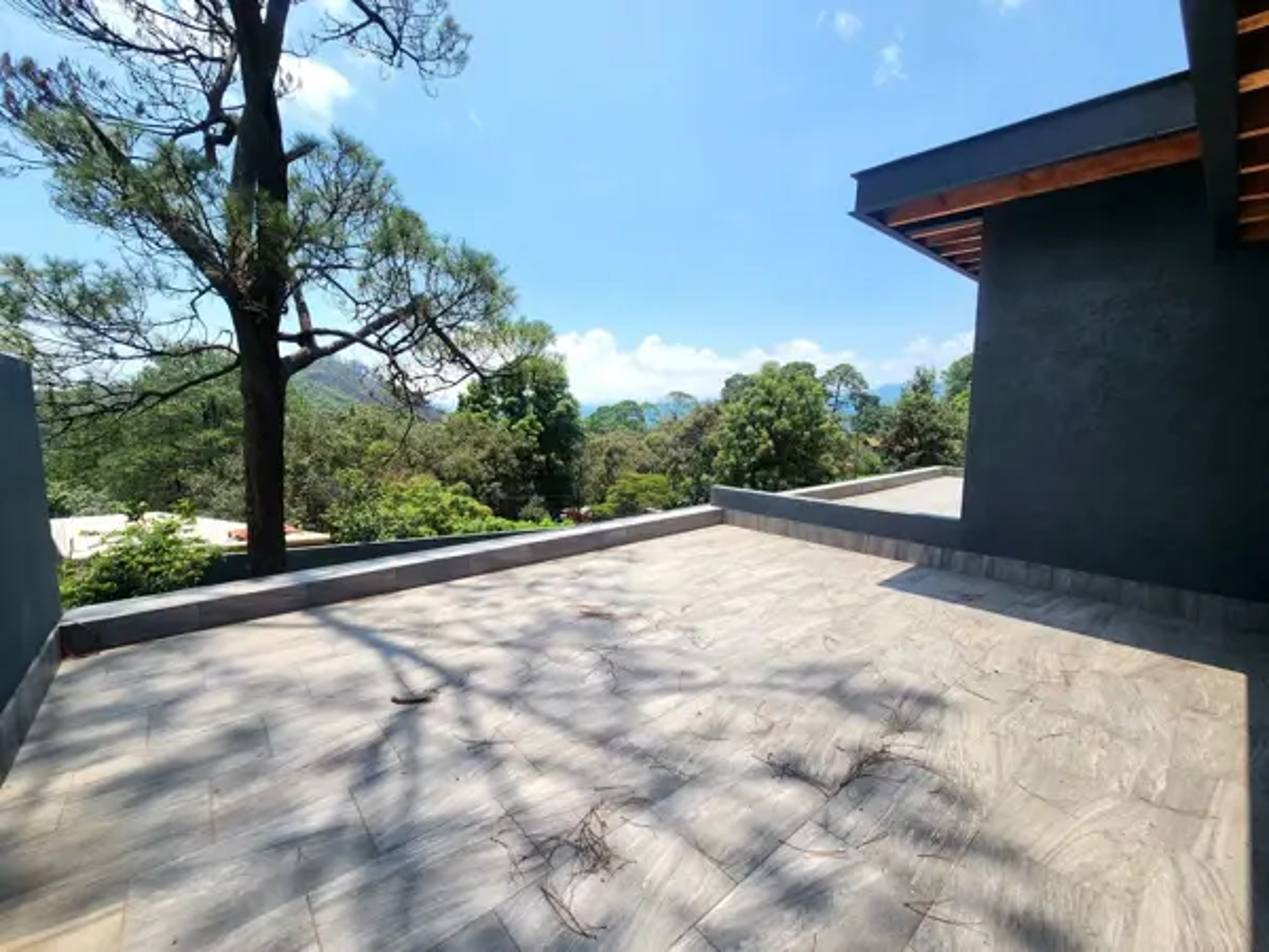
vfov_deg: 89.9
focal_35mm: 13
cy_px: 476
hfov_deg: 106.2
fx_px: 477
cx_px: 634
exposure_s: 1/1667
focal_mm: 2.2
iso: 50
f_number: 2.2
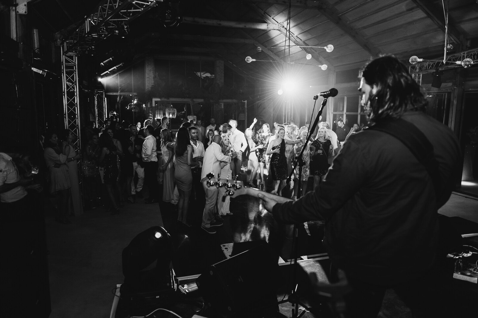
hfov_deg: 73.8
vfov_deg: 53.1
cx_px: 239
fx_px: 318
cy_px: 159
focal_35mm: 24
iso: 640
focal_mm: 24
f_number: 2.8
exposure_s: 1/125
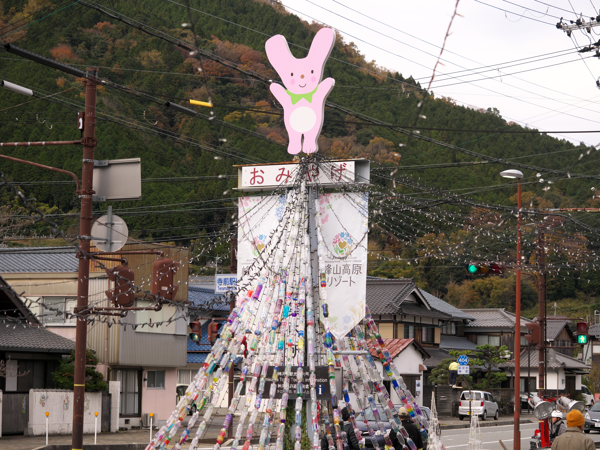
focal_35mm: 90
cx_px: 300
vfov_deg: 16.4
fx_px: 1560
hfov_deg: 21.8
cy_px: 225
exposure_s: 1/320
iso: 200
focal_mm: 45
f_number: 5.6
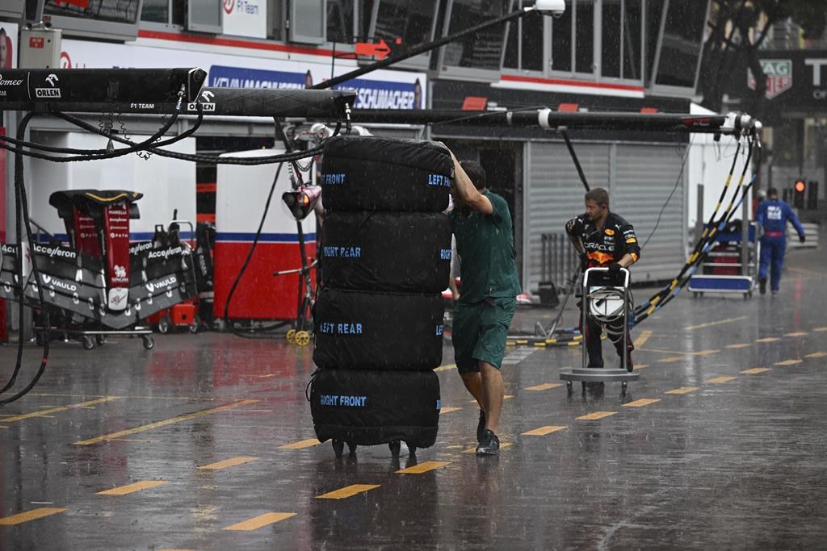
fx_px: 3906
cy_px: 276
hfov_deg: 12.1
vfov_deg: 8.1
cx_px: 414
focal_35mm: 170
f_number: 5.6
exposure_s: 1/500
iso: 900
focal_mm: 170
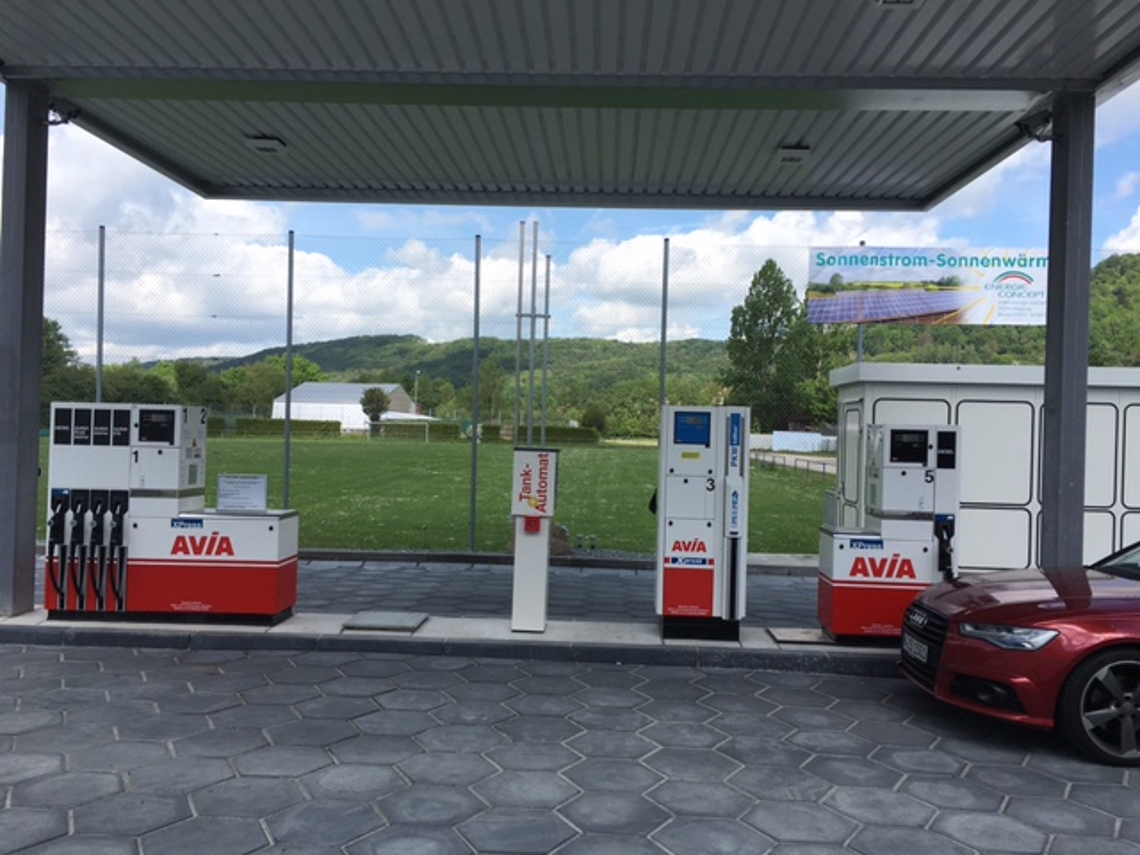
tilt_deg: +0.9
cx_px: 570
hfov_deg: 61.7
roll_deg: -1.7
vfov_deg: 48.2
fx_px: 955
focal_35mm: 29
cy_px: 428
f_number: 2.2
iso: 25
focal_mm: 4.15
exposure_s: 1/1508
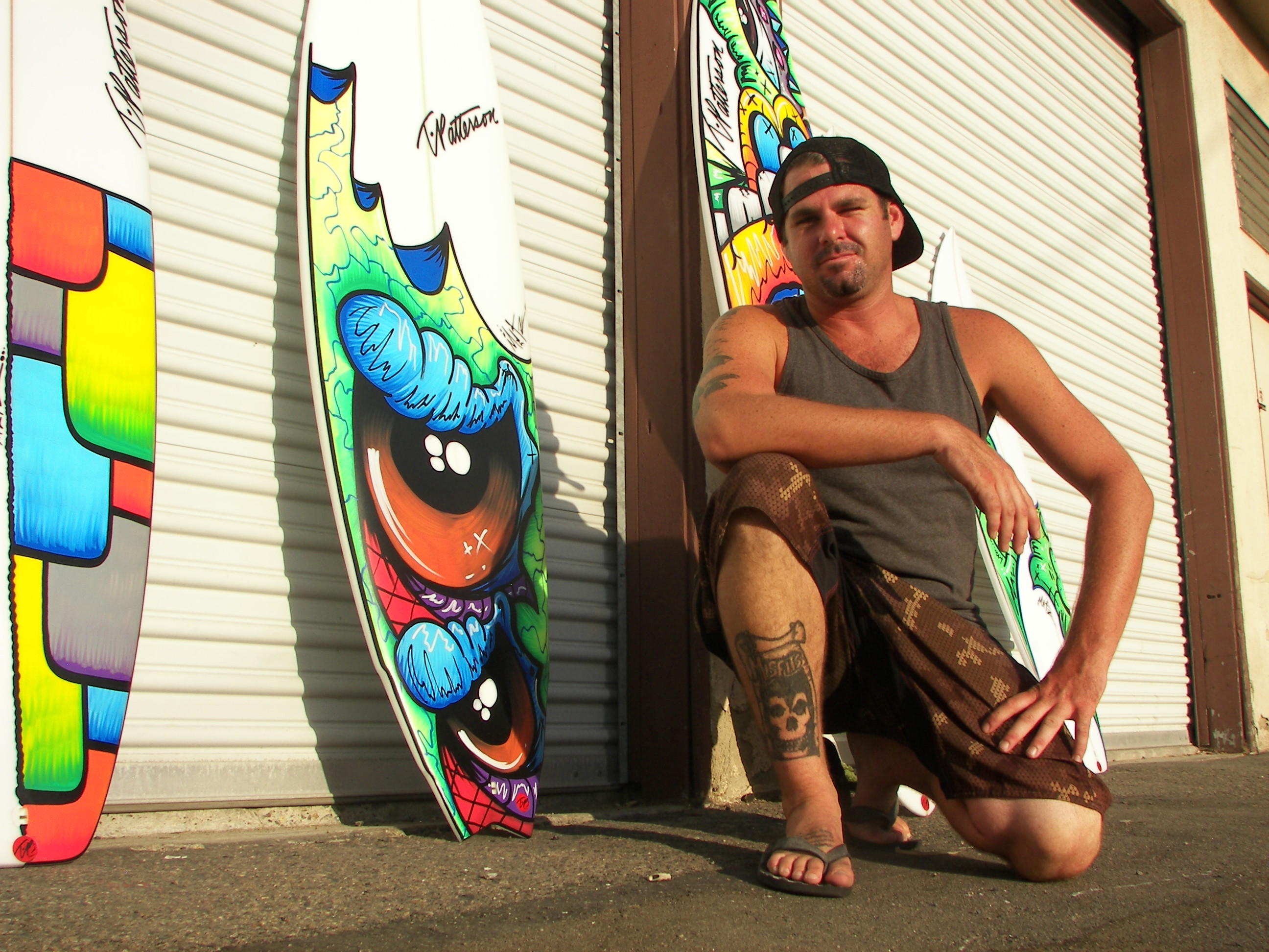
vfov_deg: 39.7
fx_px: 1320
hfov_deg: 51.4
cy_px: 476
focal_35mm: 36
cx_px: 634
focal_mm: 6
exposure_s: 1/500
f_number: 4
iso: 50
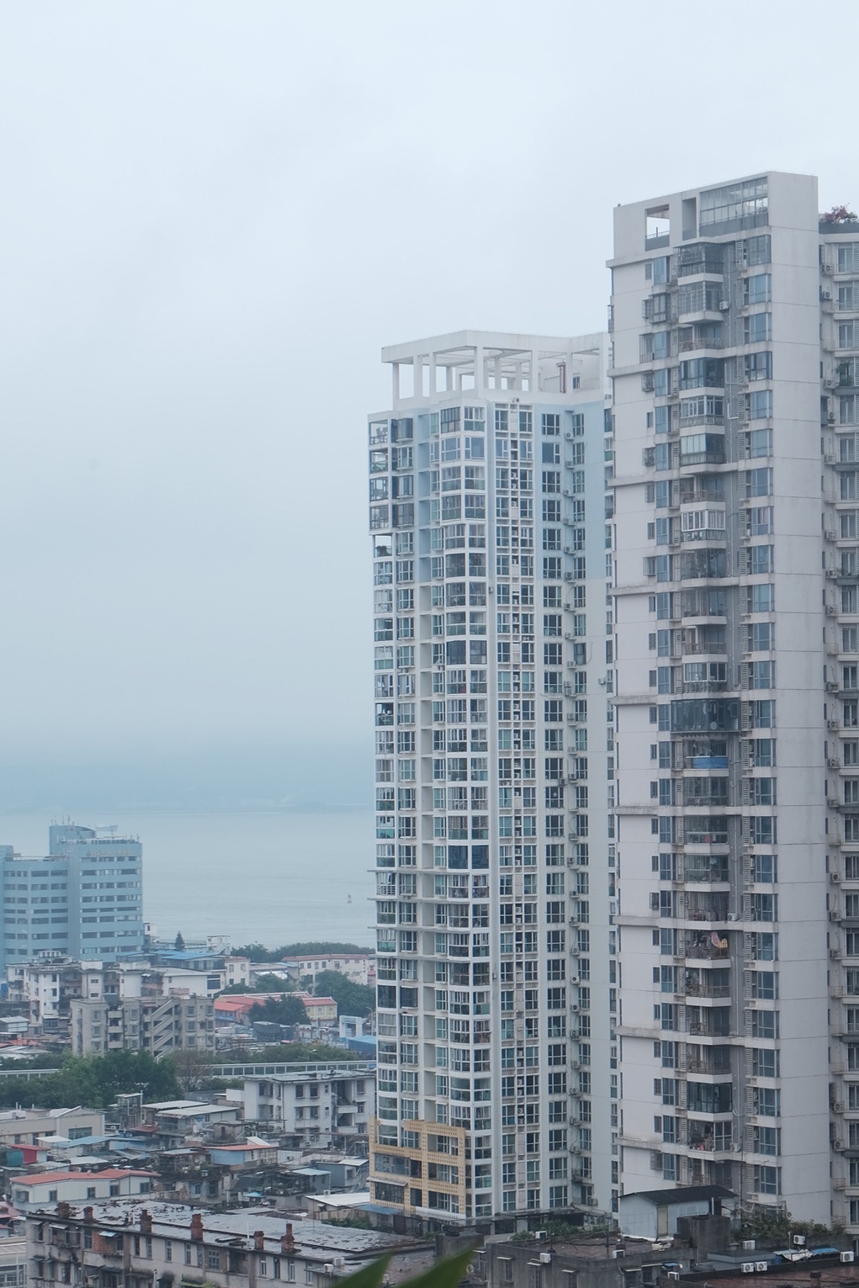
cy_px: 741
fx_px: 3507
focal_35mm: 98
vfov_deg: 20.8
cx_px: 485
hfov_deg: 14.0
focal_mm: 50
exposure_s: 1/220
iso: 200
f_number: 7.1
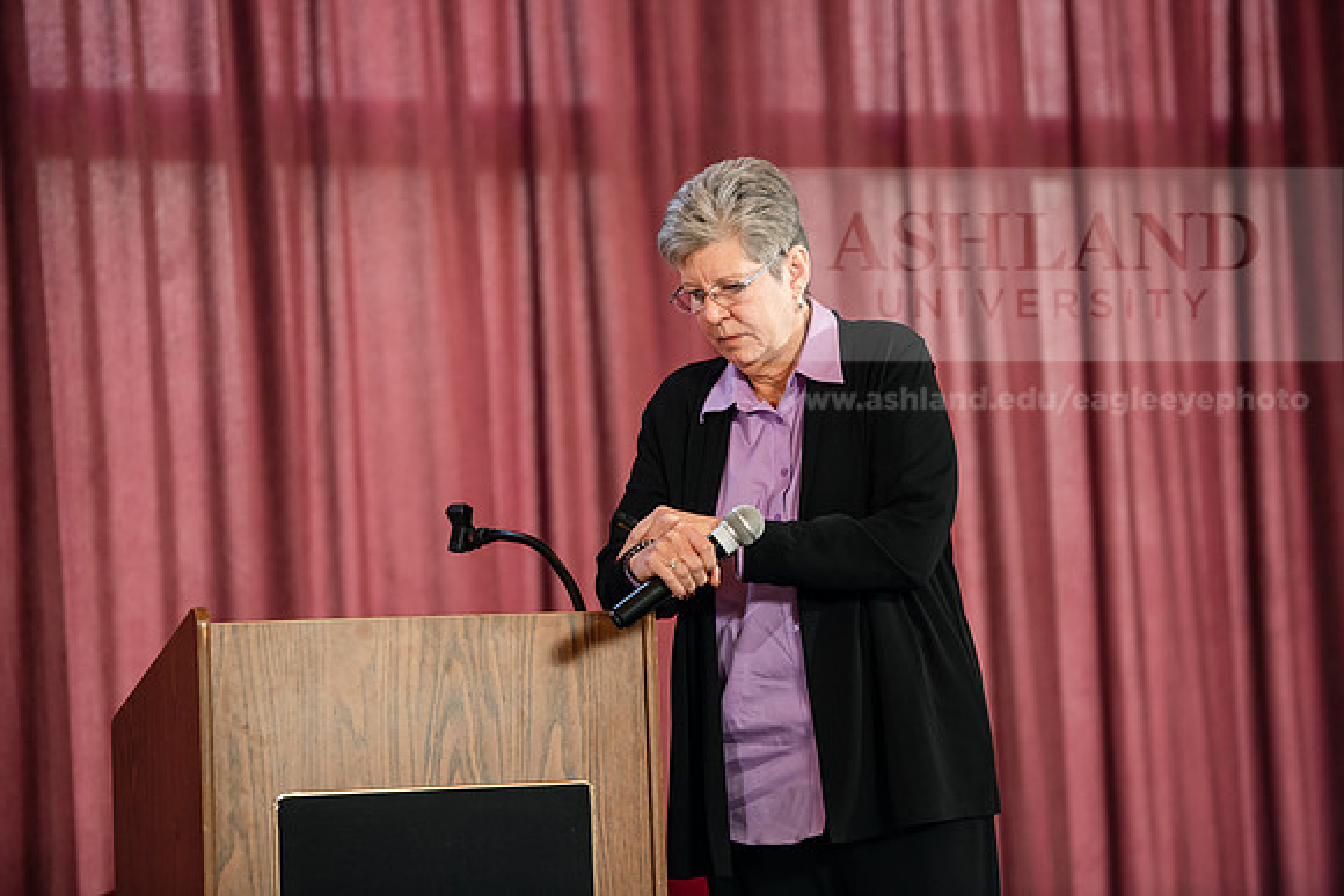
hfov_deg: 12.4
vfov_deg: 8.3
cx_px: 672
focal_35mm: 165
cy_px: 448
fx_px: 6161
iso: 1600
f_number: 3.2
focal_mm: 165
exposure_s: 1/200
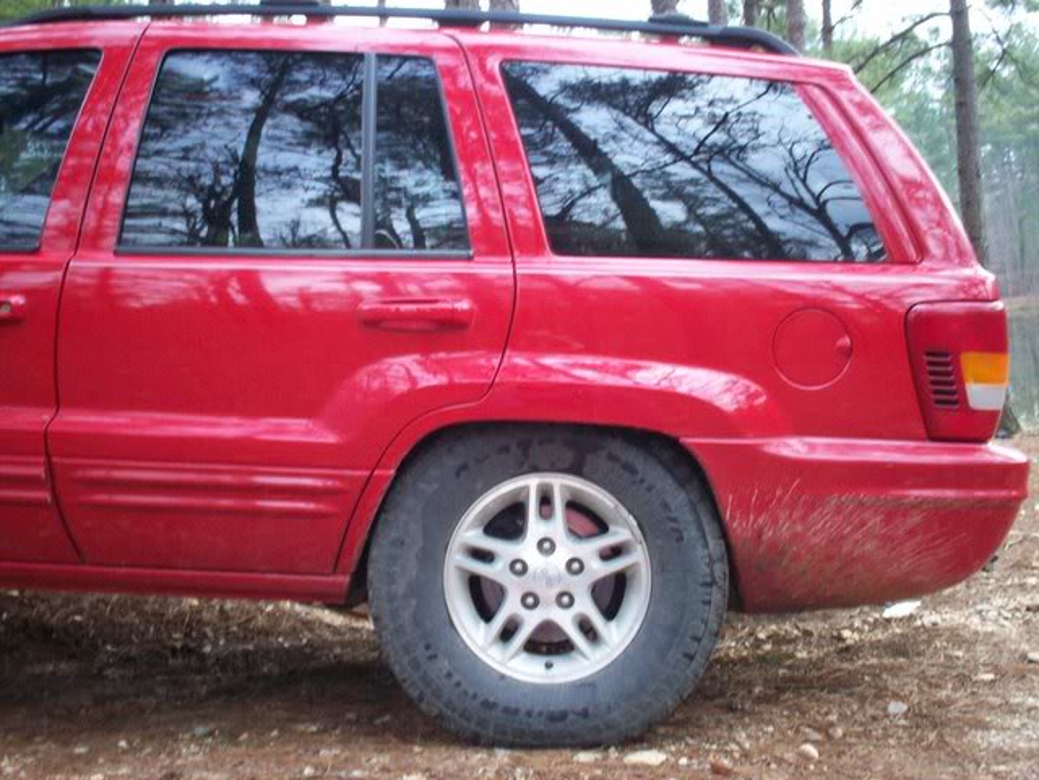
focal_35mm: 36
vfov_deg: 39.7
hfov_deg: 51.4
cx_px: 520
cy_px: 390
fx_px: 1081
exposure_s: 1/8
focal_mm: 6
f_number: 4.5
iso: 200
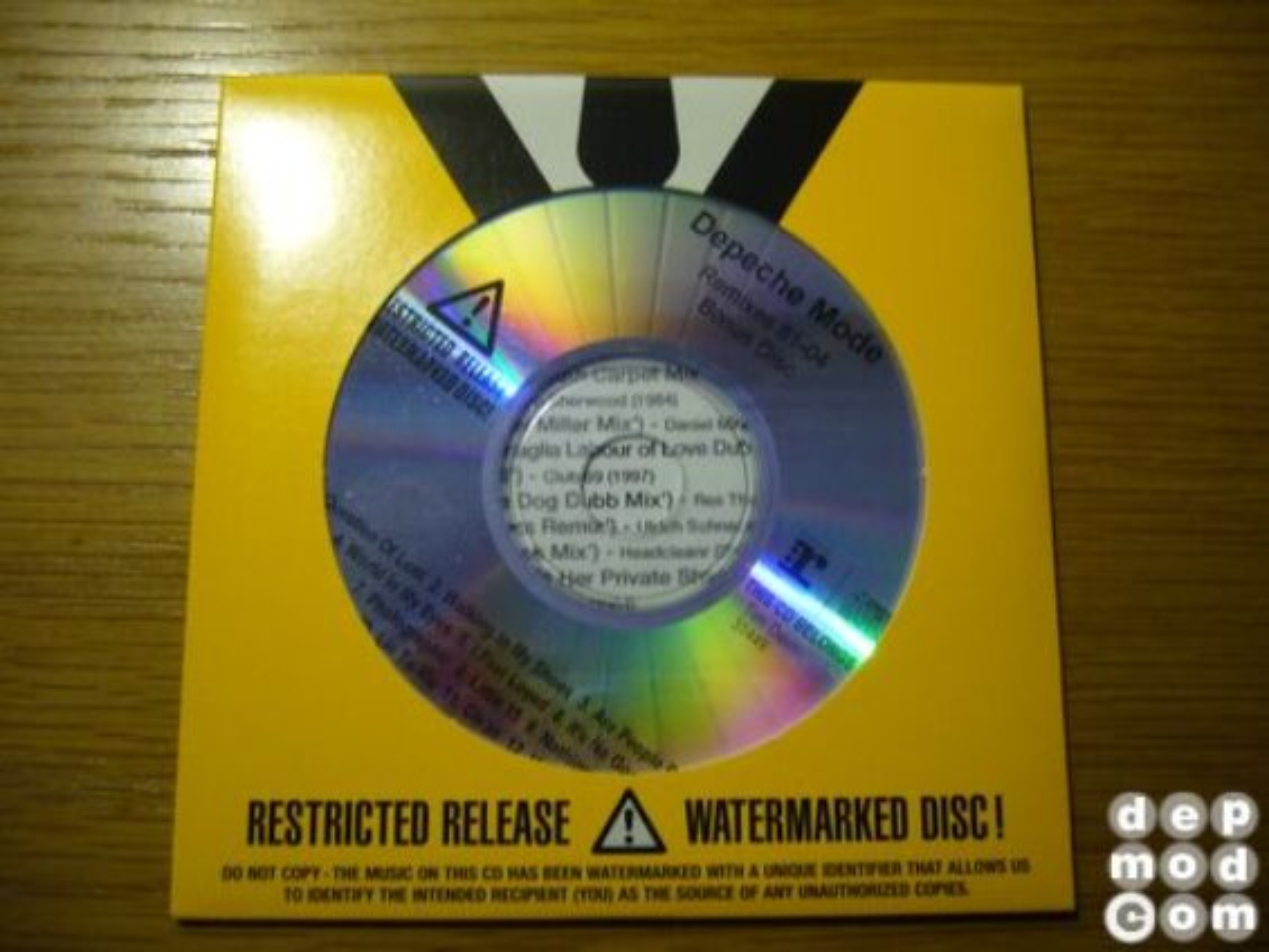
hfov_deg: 52.6
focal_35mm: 35
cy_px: 476
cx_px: 634
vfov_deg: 40.7
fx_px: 1283
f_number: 2.8
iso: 125
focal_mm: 5.8
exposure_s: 1/15
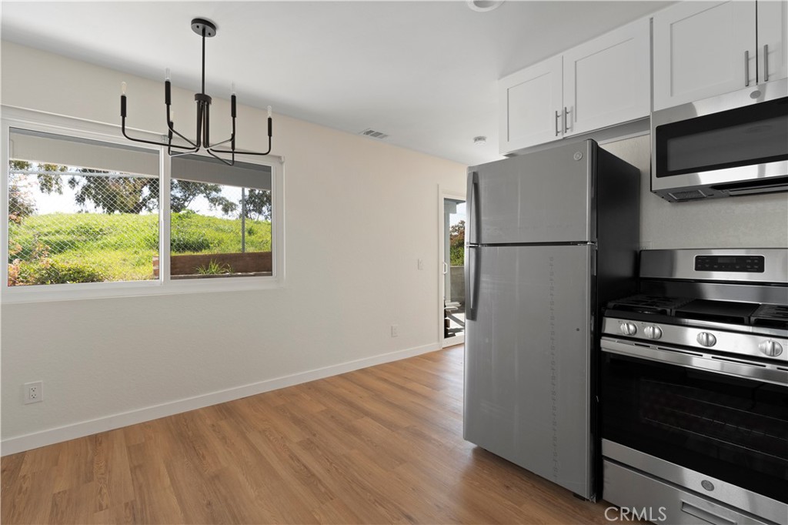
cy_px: 262
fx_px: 328
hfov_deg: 100.4
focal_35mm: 15
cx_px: 394
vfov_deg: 77.3
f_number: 8
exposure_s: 1/13
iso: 250
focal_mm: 10
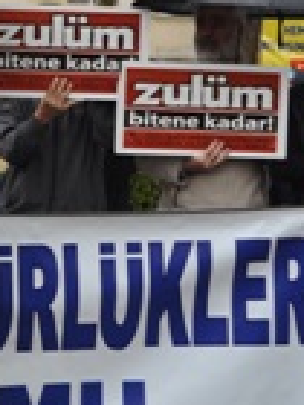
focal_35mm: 148
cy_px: 162
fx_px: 1733
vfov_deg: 13.3
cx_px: -203
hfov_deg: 9.6
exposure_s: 1/80
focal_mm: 32
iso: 400
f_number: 4.8
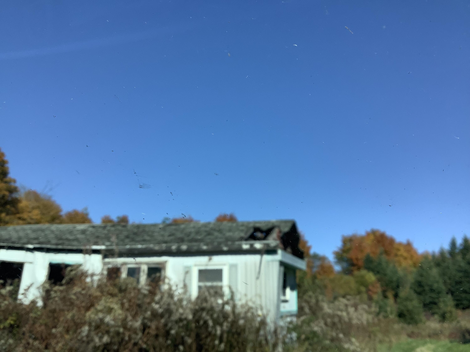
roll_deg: -2.4
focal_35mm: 31
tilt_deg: +17.7
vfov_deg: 45.4
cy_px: 176
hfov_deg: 58.4
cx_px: 235
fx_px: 421
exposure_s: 1/1006
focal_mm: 3.3
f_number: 2.4
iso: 25
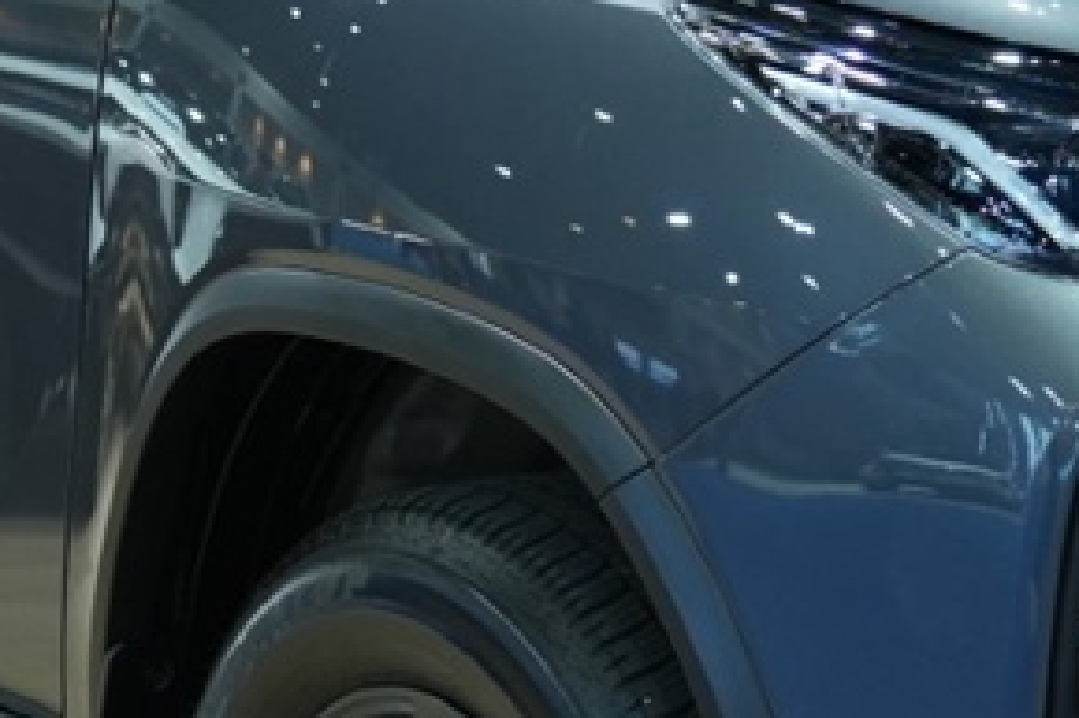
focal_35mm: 174
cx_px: 711
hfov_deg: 11.8
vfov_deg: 7.9
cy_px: 305
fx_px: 5212
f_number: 4
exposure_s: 1/125
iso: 1000
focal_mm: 42
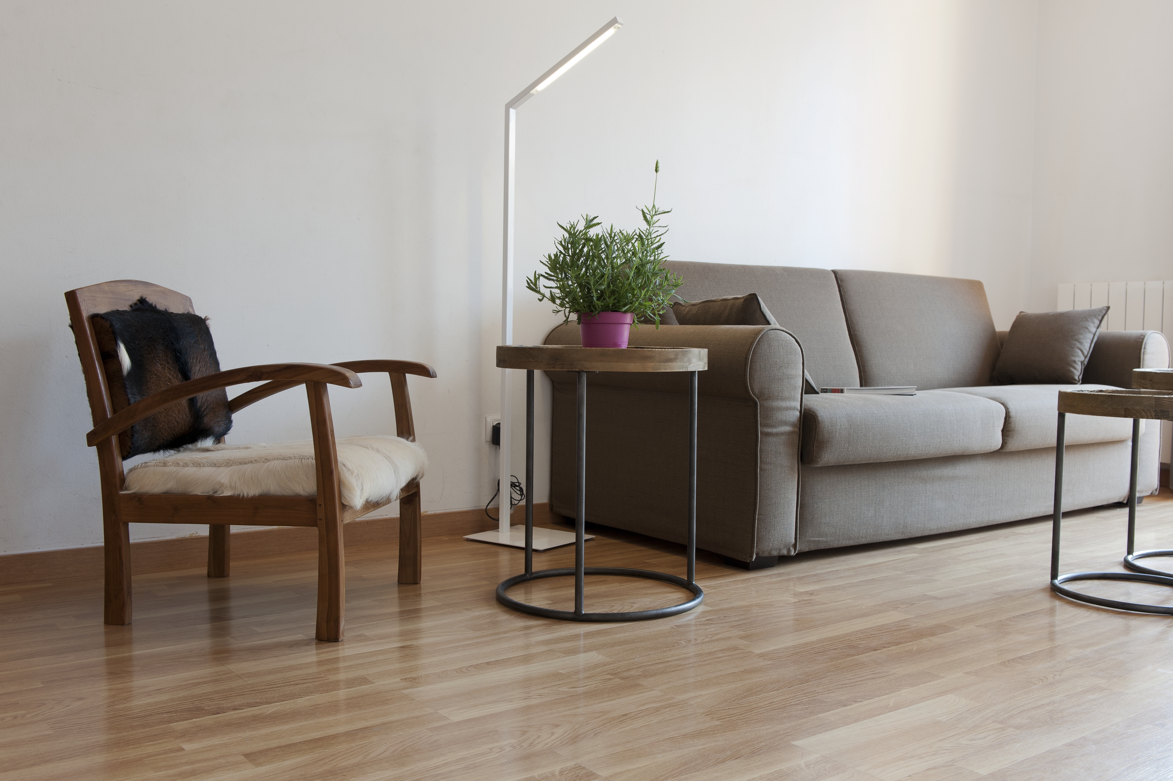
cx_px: 586
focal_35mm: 32
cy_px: 390
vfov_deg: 41.1
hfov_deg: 58.7
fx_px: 1042
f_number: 7.1
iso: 400
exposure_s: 1/13
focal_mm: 32
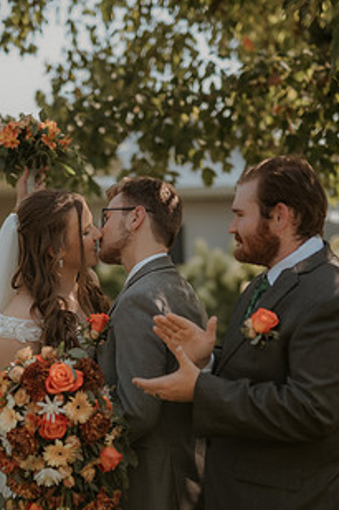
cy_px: 301
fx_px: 1032
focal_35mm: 73
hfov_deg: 18.6
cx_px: 112
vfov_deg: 27.7
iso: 640
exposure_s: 1/6400
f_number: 1.8
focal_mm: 50
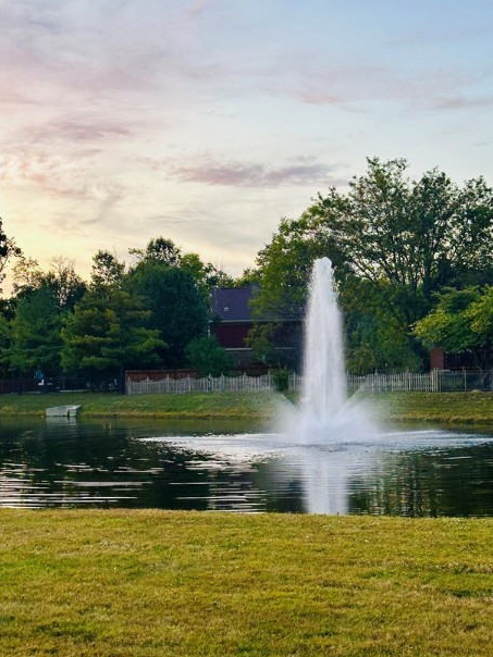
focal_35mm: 61
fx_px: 1158
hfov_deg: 24.0
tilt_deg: +0.9
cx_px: 311
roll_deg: +1.0
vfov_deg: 31.7
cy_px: 350
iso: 125
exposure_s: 1/60
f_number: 1.78
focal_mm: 6.86
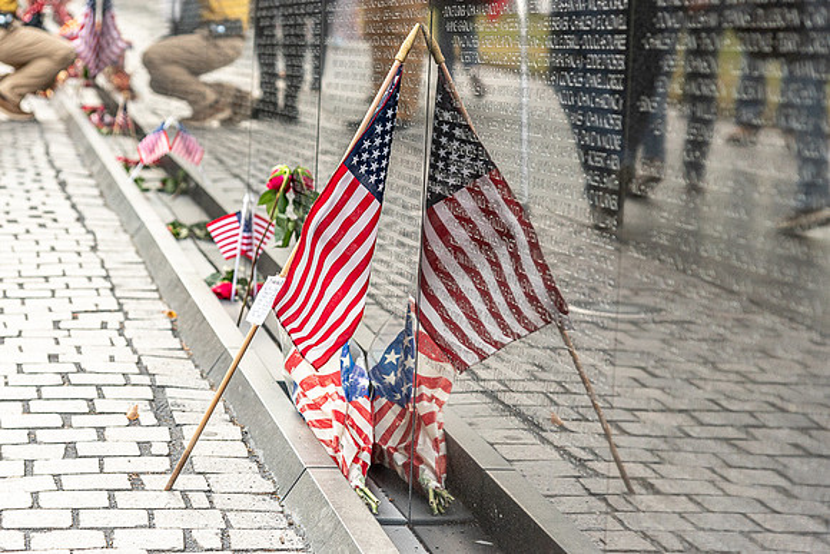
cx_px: 338
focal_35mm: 97
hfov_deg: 21.0
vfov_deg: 14.1
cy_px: 226
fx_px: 2241
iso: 500
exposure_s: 1/400
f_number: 5
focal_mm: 82
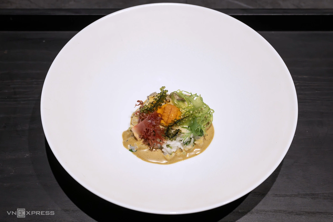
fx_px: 499
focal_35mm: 54
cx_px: 166
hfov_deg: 36.9
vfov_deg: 25.1
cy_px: 111
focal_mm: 54
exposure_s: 1/200
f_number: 7.1
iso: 2500
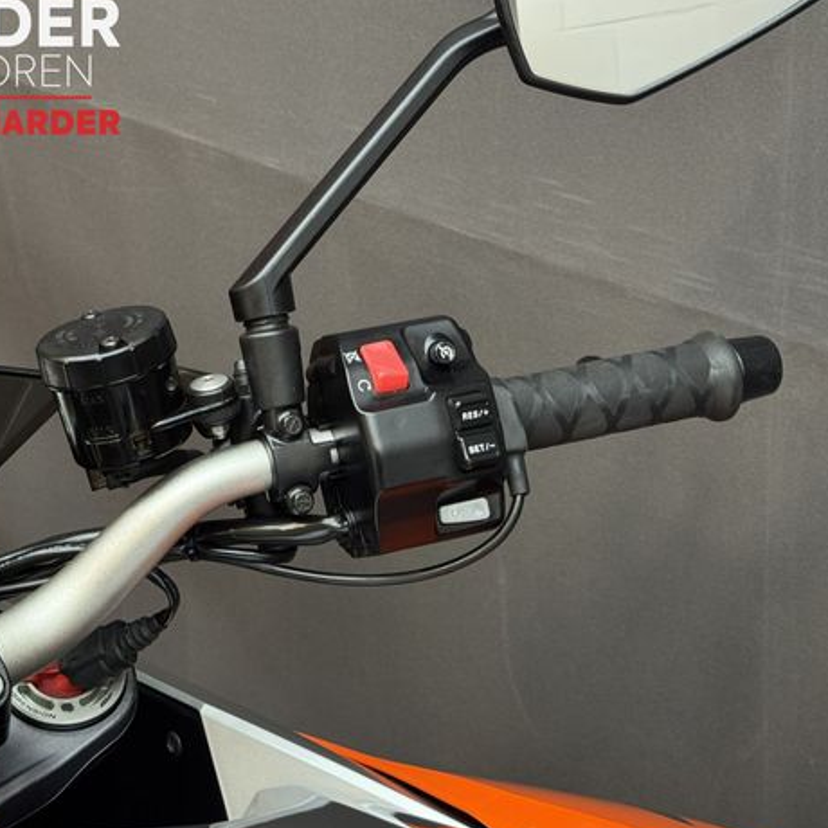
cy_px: 416
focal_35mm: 59
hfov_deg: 29.1
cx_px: 409
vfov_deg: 29.1
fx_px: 1597
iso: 160
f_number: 1.78
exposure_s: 1/50
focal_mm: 6.76
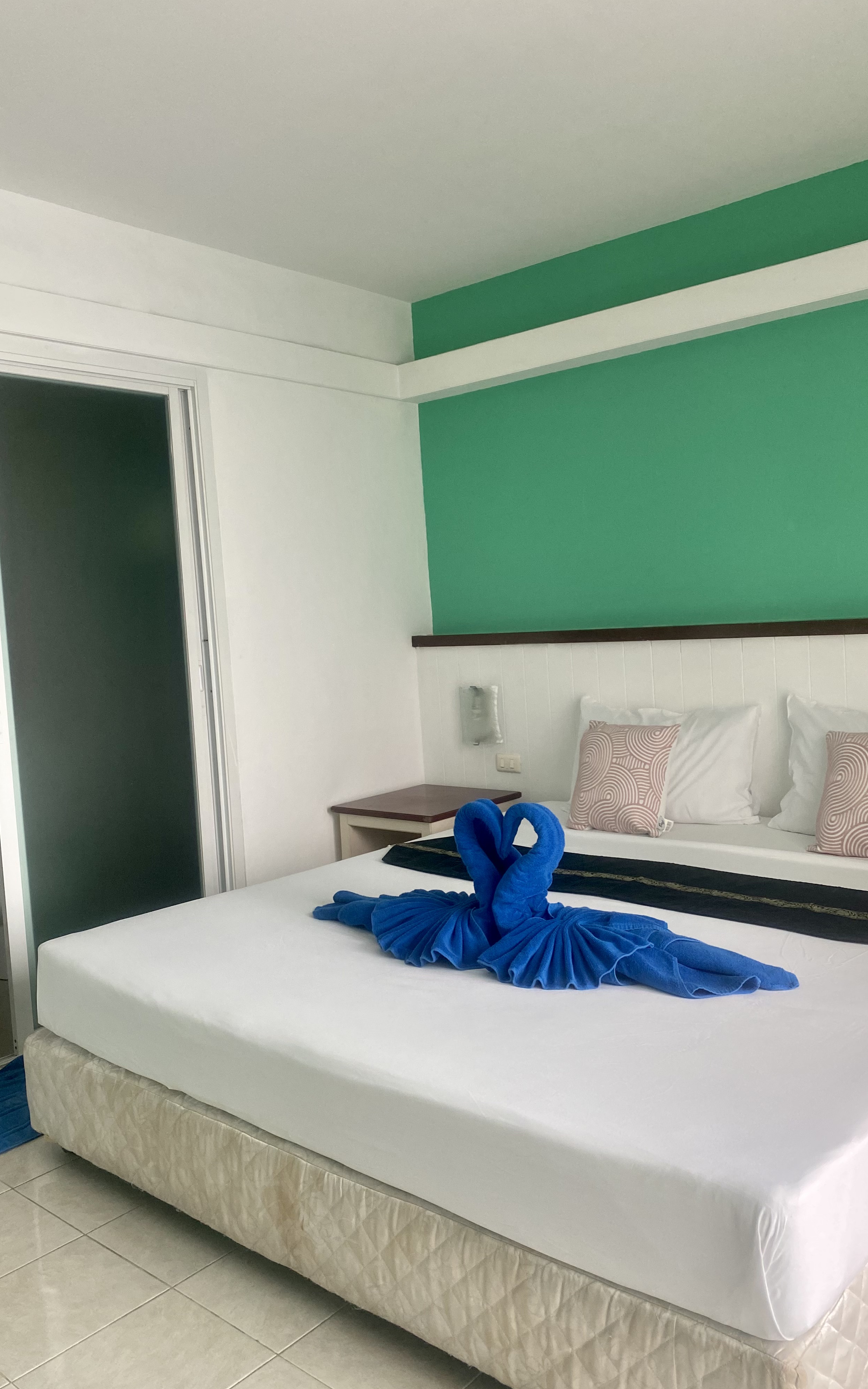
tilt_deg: -3.1
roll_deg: +2.8
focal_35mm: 28
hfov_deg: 44.5
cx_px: 483
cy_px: 699
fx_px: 1060
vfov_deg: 66.5
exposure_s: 1/107
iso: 125
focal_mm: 4.25
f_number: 1.8
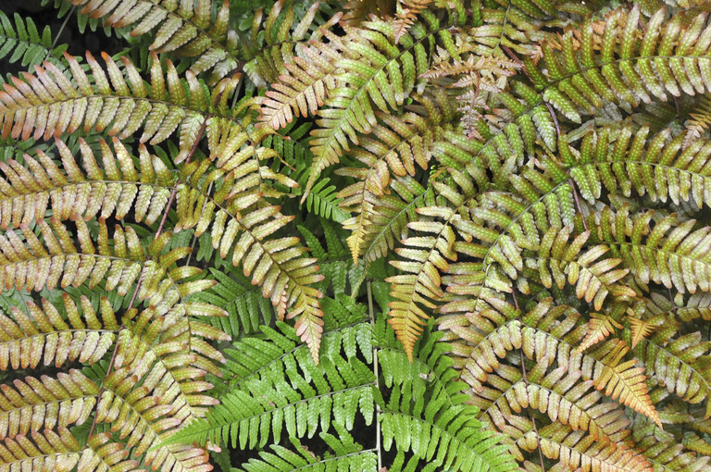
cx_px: 393
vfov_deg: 13.6
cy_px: 269
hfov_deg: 20.4
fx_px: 1972
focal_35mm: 100
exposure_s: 1/125
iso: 1000
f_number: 7.1
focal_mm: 50
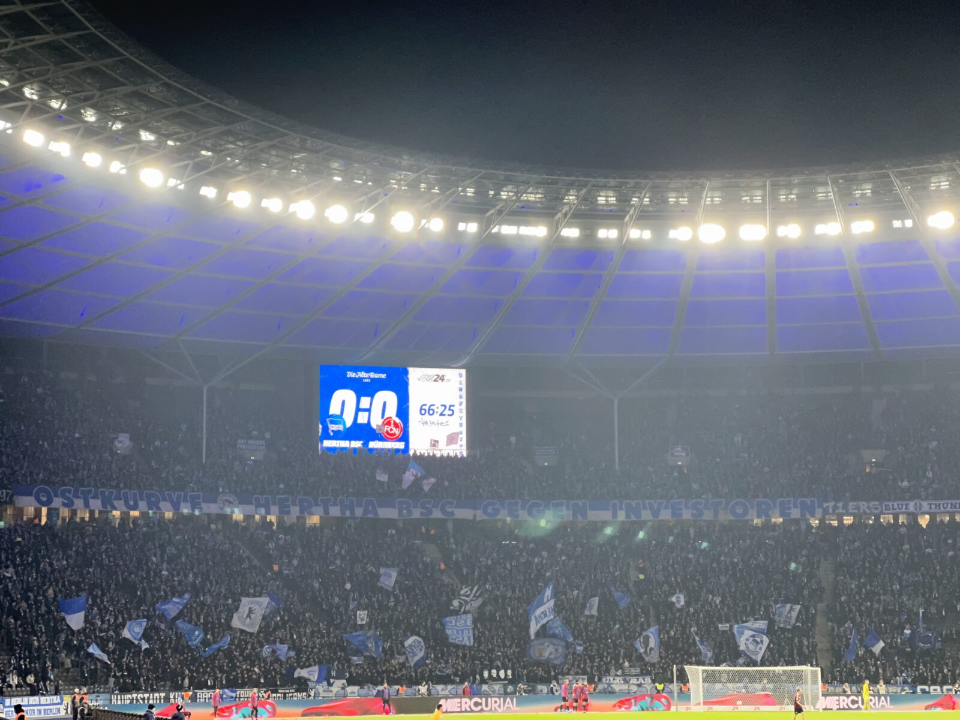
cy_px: 360
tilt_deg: +7.2
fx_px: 2135
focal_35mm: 77
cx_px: 480
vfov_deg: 19.1
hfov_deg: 25.3
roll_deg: +1.3
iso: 200
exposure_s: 1/122
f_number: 2.8
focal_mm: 9
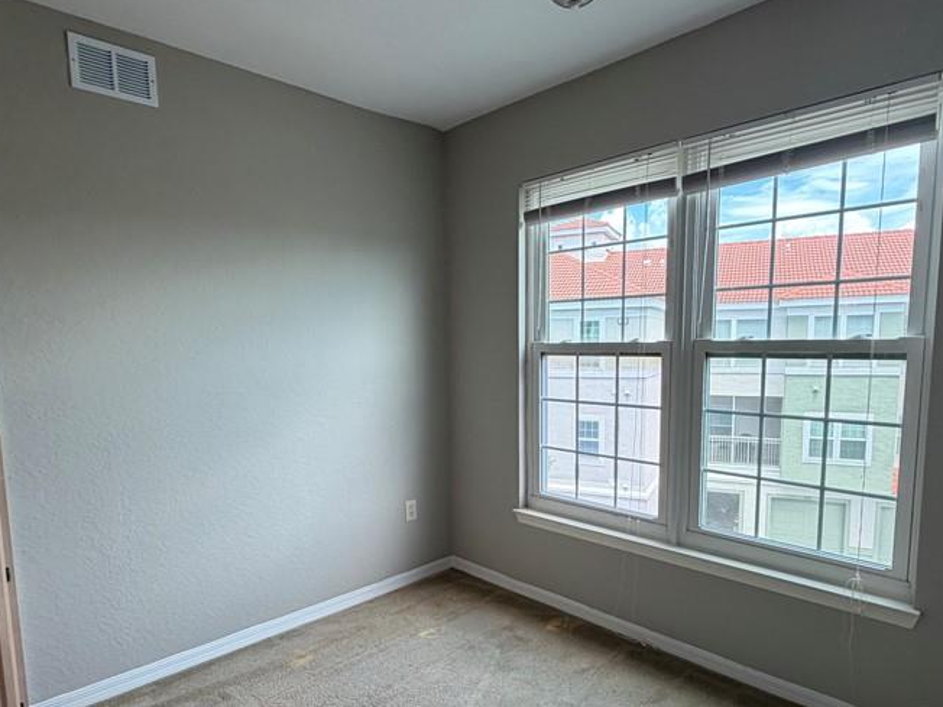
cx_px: 490
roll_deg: +1.7
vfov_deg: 60.8
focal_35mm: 22
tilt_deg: -10.5
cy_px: 408
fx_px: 599
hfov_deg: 76.4
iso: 80
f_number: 2.2
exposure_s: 1/120
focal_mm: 2.22
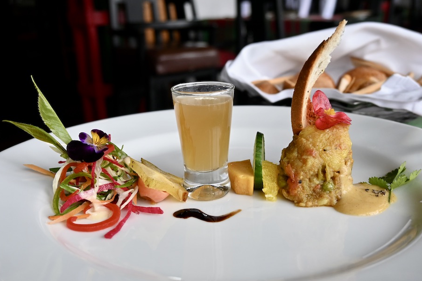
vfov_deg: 38.4
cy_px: 187
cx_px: 212
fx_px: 398
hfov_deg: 55.8
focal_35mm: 34
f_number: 4
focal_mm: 16
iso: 400
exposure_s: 1/250
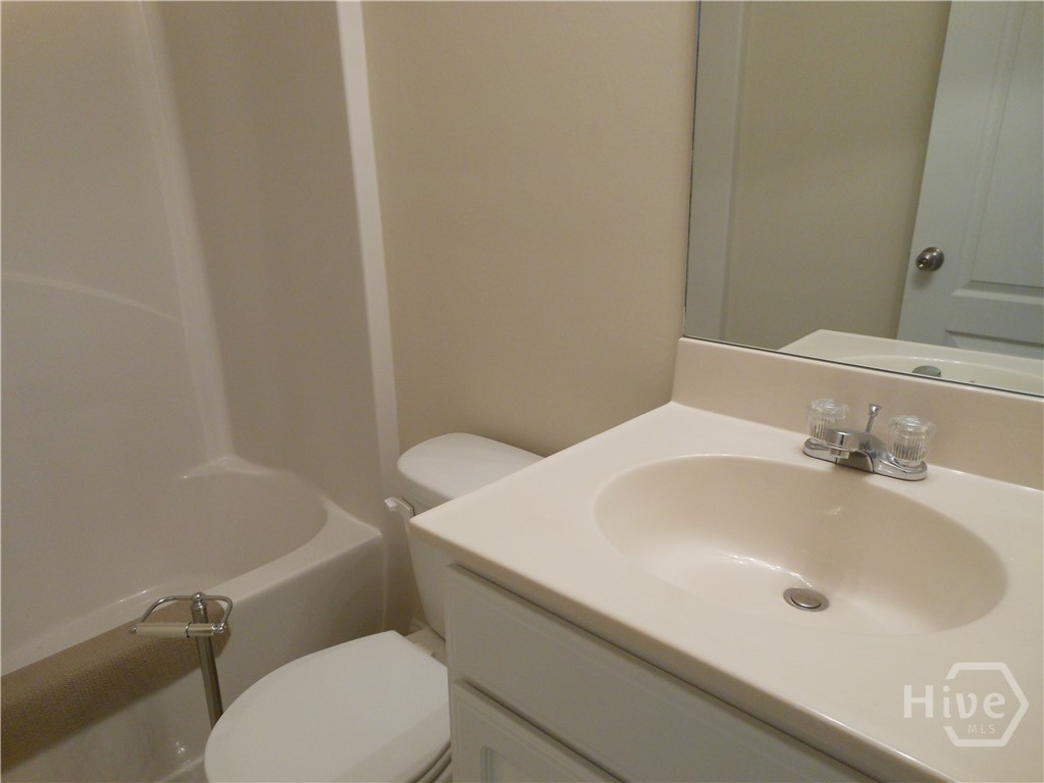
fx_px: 754
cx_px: 522
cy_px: 392
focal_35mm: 25
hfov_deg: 69.4
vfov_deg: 54.9
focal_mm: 4.5
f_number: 3.2
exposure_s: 1/30
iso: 250
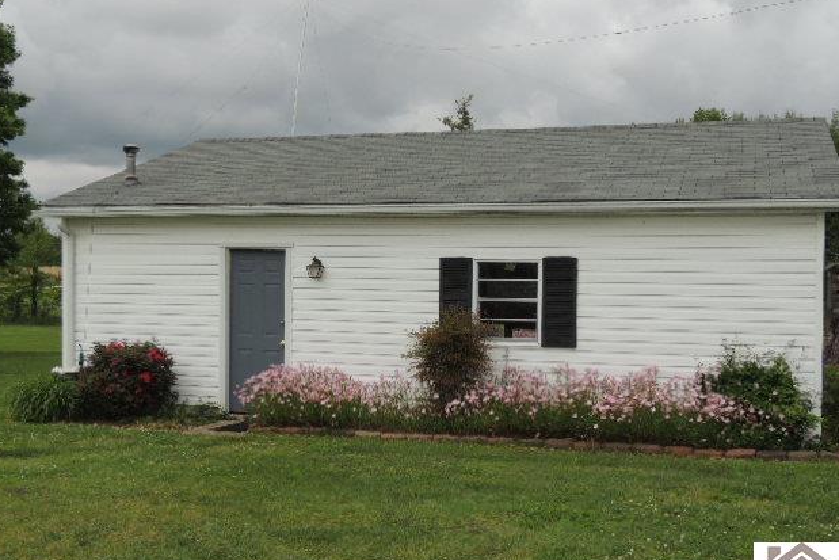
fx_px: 1002
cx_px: 417
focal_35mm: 43
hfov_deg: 45.4
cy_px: 294
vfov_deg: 31.2
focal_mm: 7.1
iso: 100
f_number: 3.3
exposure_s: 1/1250
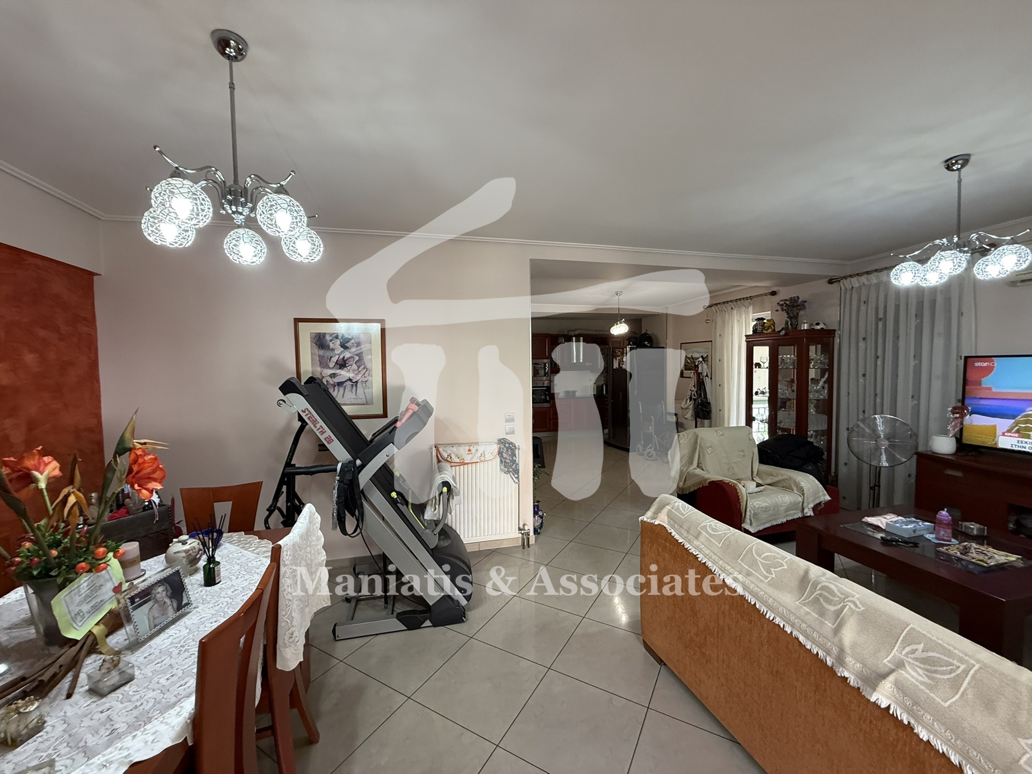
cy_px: 387
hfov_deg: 102.1
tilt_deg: -2.4
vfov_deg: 85.7
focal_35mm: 14
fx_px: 417
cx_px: 516
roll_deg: +1.3
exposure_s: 1/50
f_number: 2.2
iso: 200
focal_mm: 2.22
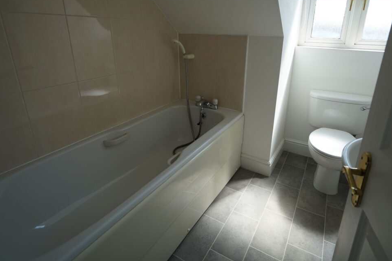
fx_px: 218
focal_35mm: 20
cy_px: 99
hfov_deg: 83.6
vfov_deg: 61.2
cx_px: 218
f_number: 4
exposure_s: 1/160
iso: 125
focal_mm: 16
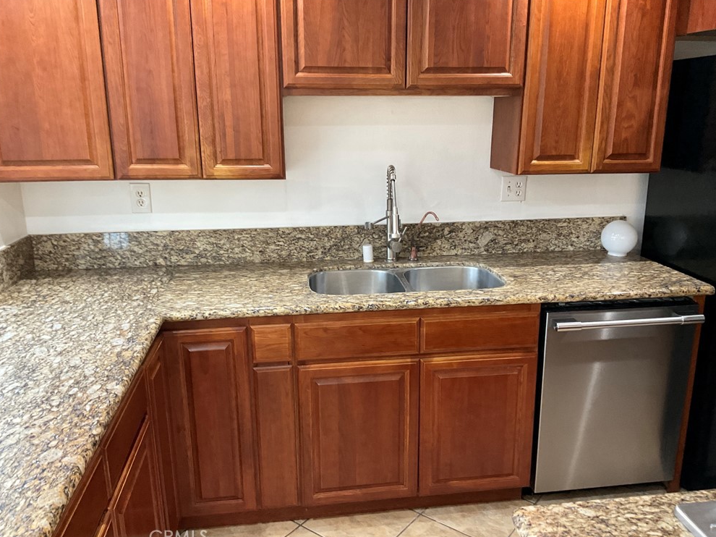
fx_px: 620
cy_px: 269
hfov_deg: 60.0
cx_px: 362
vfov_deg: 46.8
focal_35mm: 30
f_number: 1.8
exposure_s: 1/60
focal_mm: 3
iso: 160
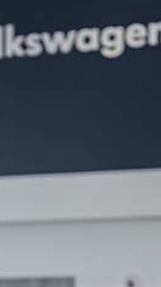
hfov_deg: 6.2
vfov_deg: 10.7
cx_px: 34
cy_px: 344
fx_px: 1497
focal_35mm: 197
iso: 100
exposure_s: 1/250
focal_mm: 46
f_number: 2.8
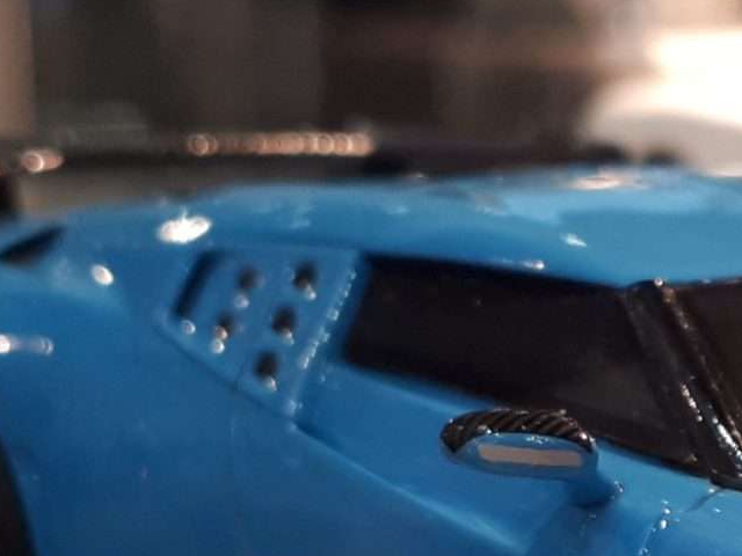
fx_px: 2315
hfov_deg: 17.4
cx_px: 883
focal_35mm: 108
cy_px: 659
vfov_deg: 13.4
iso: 100
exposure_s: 1/33
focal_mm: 3.6
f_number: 1.9
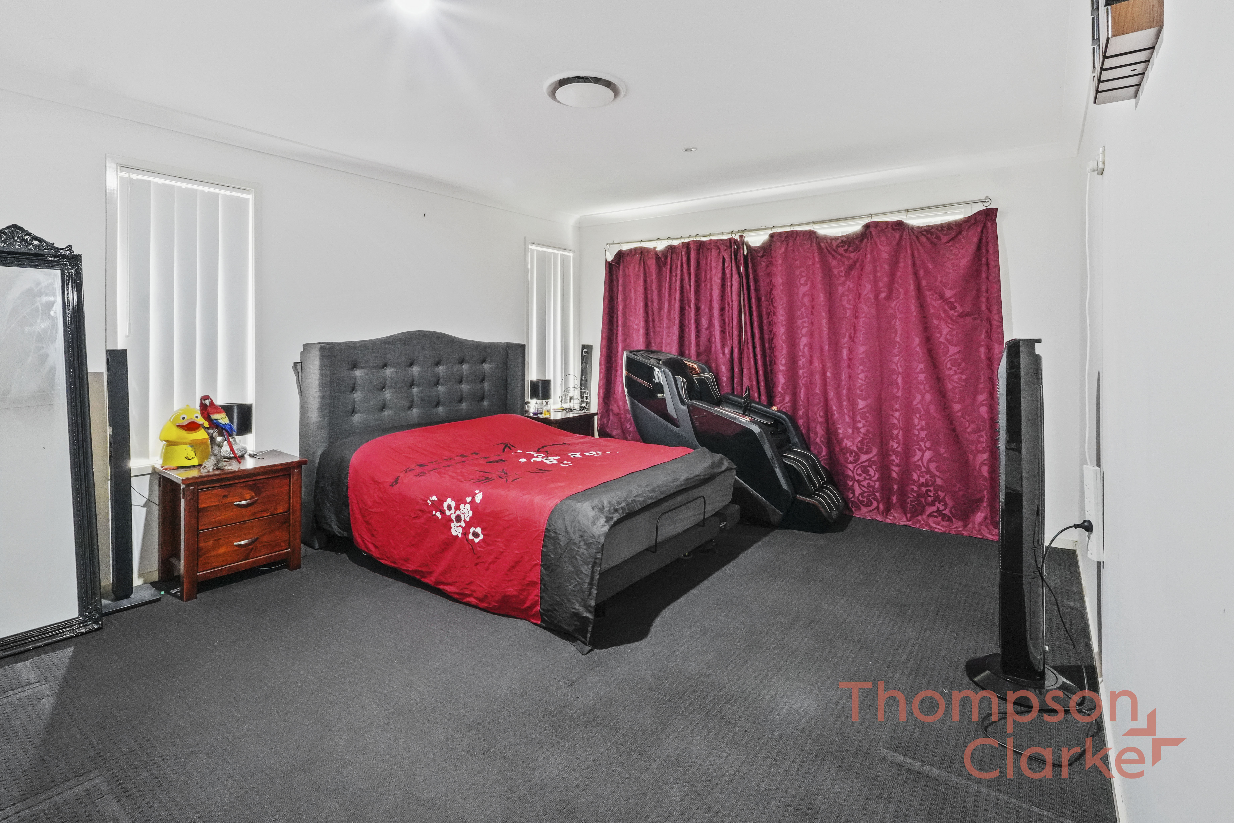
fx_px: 566
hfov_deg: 95.0
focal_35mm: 16
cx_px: 617
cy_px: 412
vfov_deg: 72.1
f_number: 9
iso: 6400
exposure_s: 1/2.5
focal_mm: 11
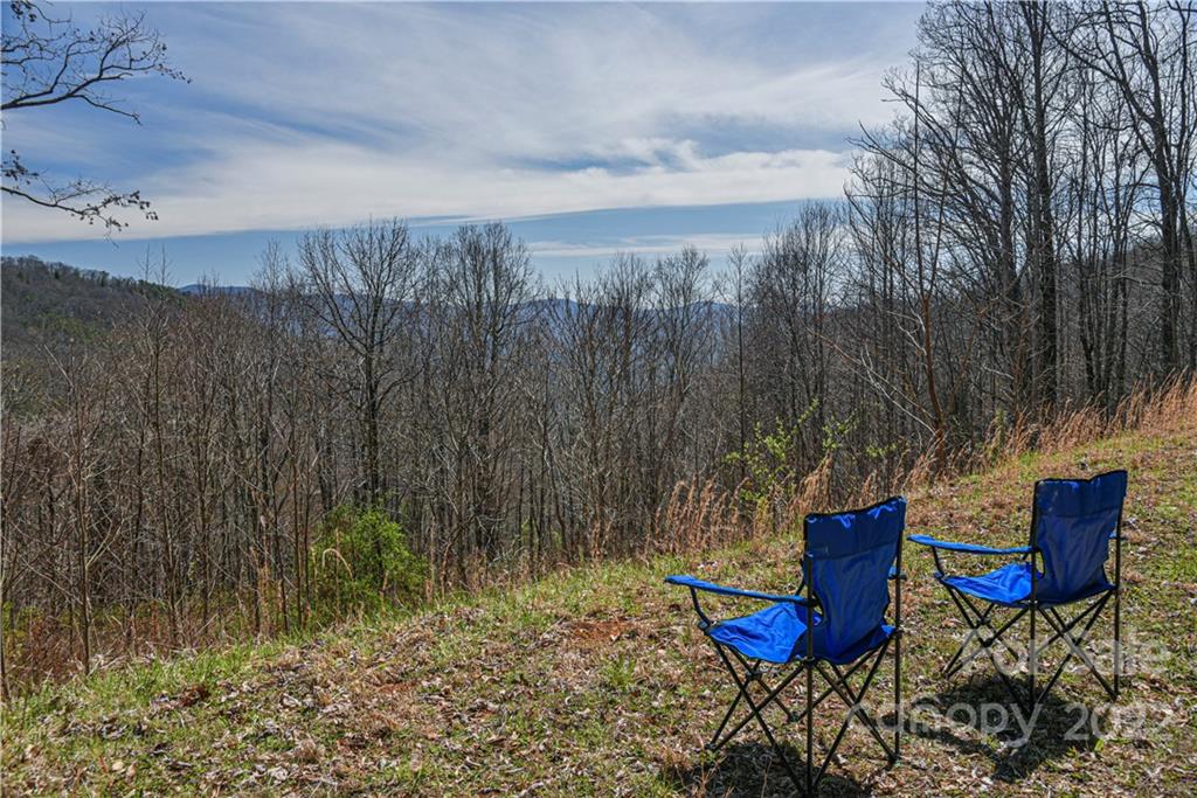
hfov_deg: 61.9
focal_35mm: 30
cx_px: 598
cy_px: 399
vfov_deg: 43.6
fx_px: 998
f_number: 9
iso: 400
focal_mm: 30
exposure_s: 1/320
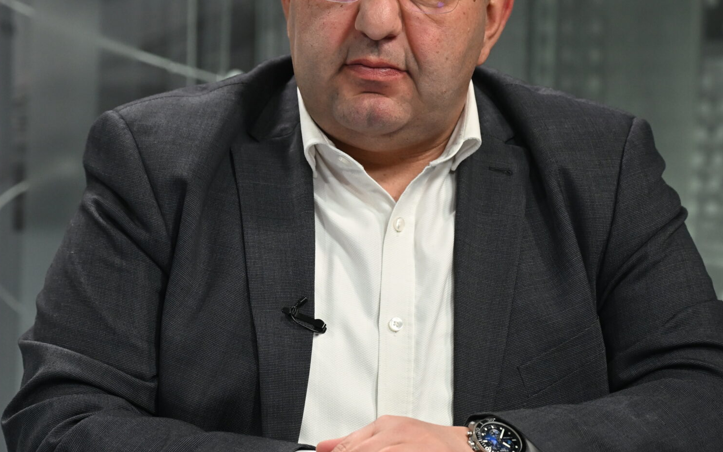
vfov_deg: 8.1
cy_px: 188
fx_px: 3172
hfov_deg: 13.0
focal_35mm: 161
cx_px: 312
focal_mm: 92
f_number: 4
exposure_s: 1/500
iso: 2000
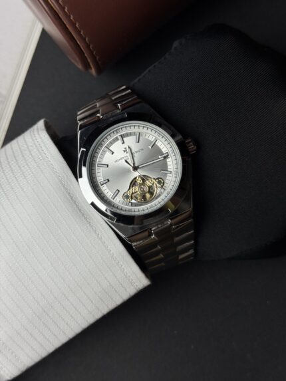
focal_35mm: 48
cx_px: 143
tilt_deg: -83.0
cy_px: 190
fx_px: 529
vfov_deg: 39.6
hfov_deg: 30.3
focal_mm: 6.76
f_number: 1.78
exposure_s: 1/340
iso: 64
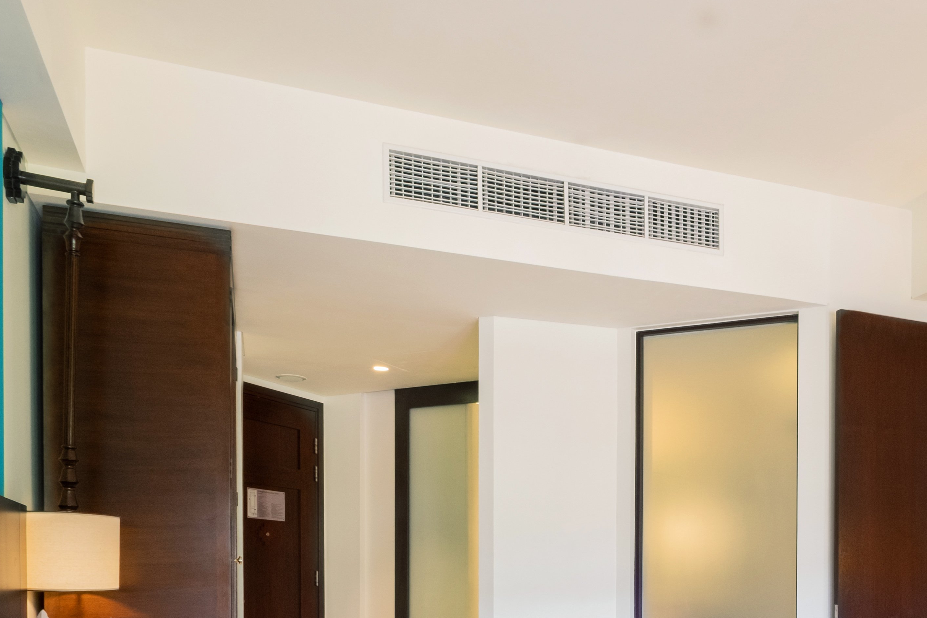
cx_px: 649
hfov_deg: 55.5
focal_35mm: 33
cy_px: 667
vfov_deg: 34.8
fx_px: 850
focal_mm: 10
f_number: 11
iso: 400
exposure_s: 1/2.5
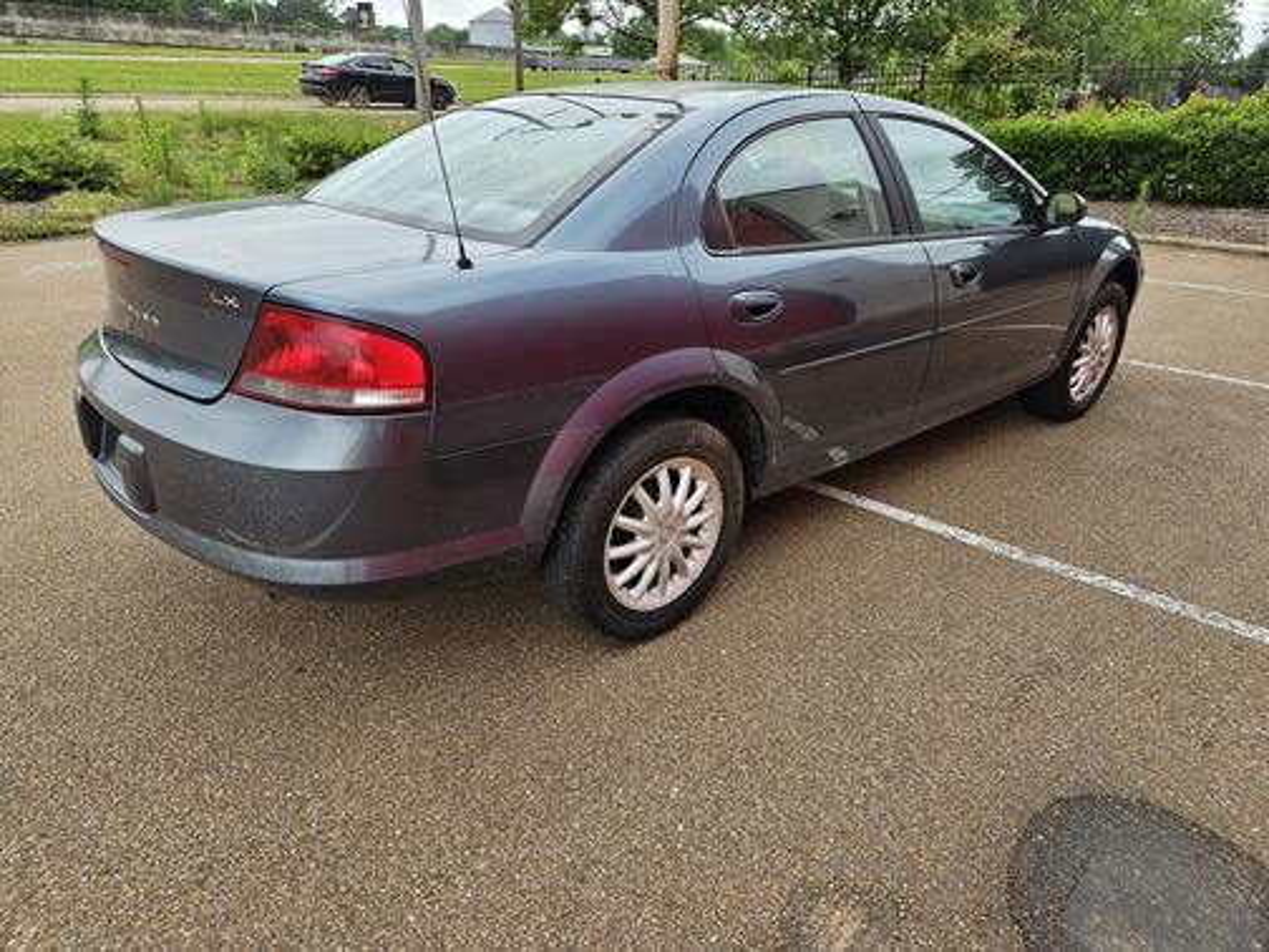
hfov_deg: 73.9
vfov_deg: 58.9
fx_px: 843
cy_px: 476
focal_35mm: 23
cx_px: 634
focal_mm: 5.4
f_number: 1.8
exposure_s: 1/366
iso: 50
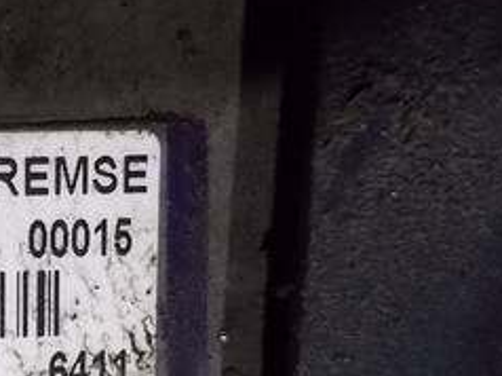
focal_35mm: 78
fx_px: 1130
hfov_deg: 22.7
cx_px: -129
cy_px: 378
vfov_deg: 18.4
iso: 320
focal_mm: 4.1
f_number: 3.3
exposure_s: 1/25
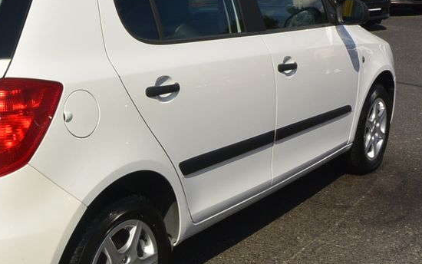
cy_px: 128
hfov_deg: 35.5
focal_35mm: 55
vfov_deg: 23.6
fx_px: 633
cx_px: 76
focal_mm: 11
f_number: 13
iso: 160
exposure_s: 1/250
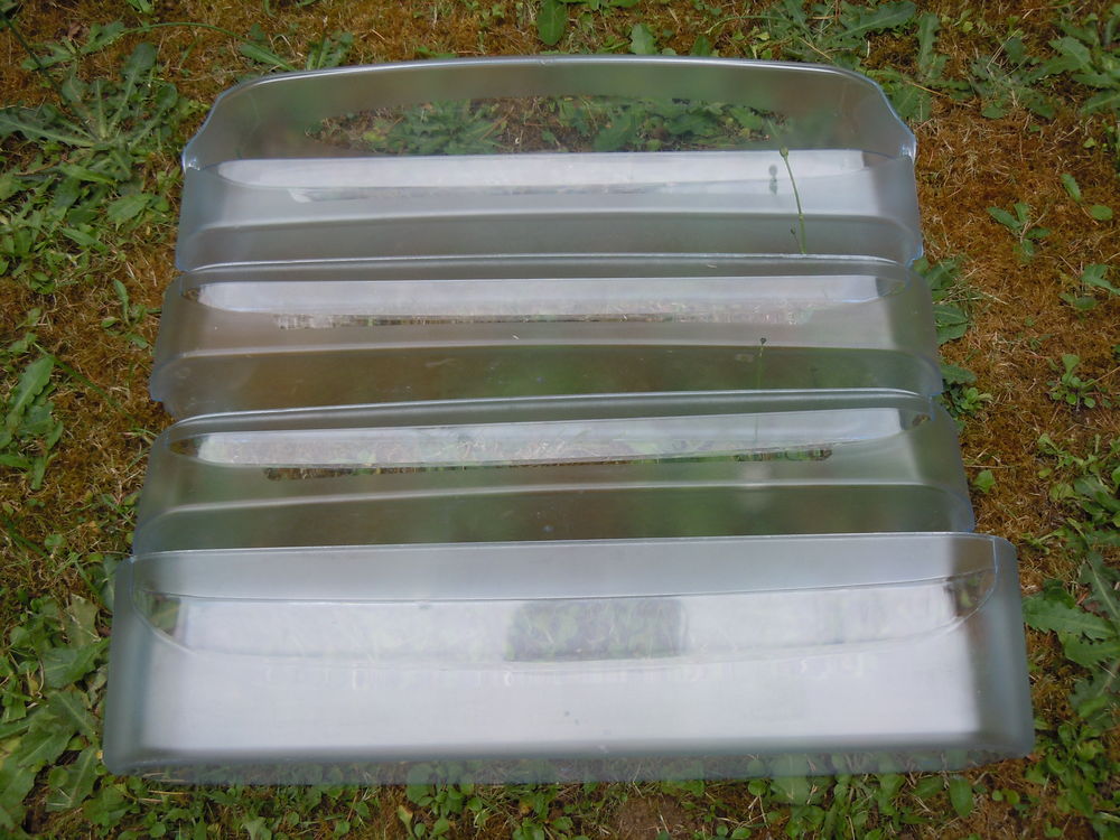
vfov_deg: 36.8
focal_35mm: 39
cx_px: 560
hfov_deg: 47.9
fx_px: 1262
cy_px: 420
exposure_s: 1/160
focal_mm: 7.1
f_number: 3.7
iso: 100
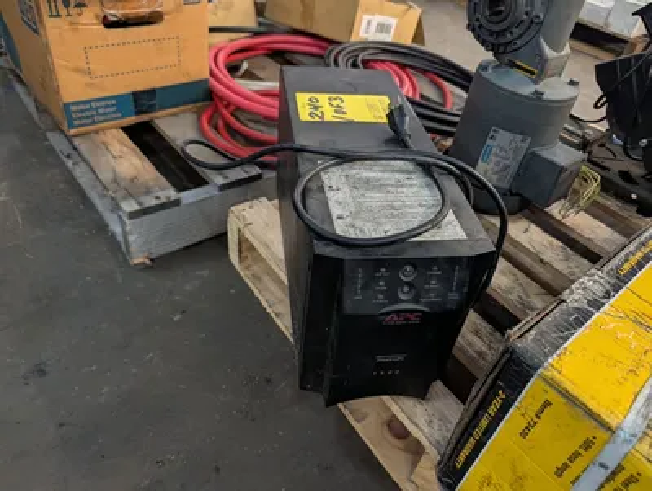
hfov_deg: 71.5
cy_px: 246
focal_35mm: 24
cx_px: 326
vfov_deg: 56.9
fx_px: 453
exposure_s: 1/120
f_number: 1.68
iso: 579
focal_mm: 6.9
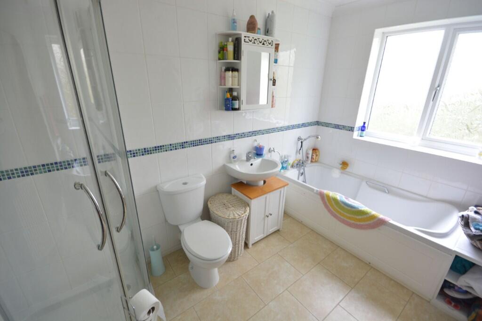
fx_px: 201
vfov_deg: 77.3
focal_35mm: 15
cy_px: 160
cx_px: 241
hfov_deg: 100.4
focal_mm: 10
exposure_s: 1/3
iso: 400
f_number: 8
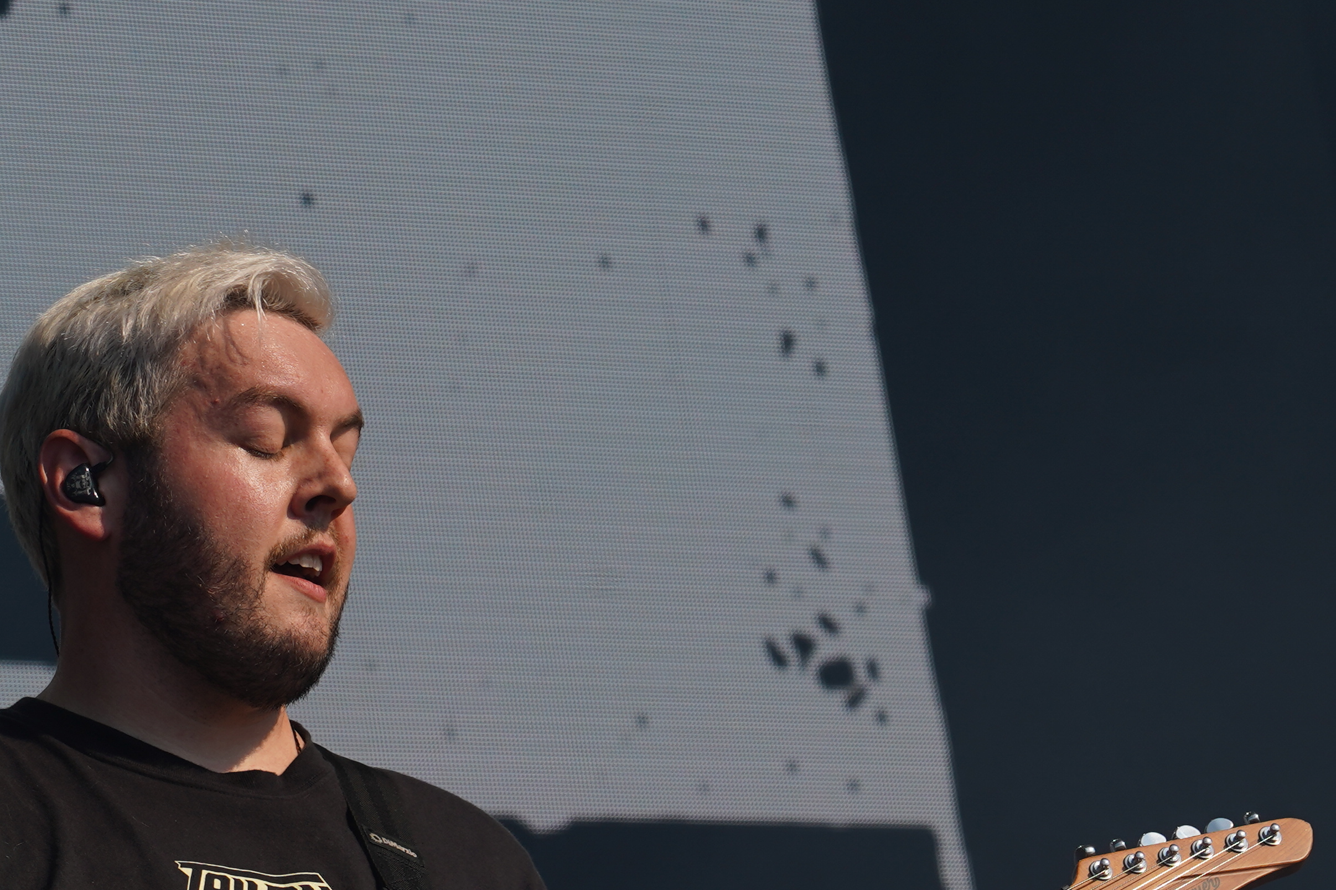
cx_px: 780
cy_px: 615
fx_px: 9685
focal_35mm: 261
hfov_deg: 7.9
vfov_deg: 5.3
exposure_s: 1/500
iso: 100
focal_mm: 105
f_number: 8
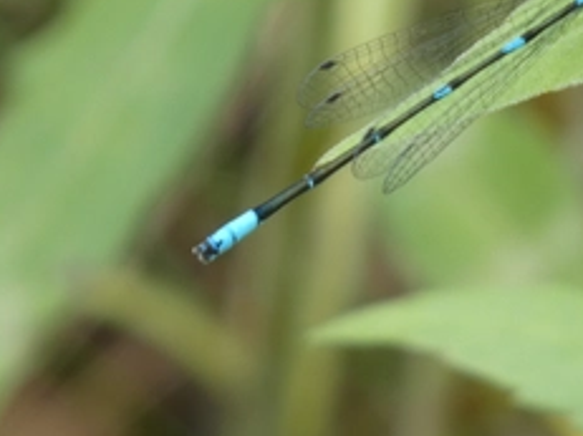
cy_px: 3
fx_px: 23314
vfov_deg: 1.1
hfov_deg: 1.4
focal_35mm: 1385
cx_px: 429
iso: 125
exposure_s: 1/100
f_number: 5.6
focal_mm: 89.5
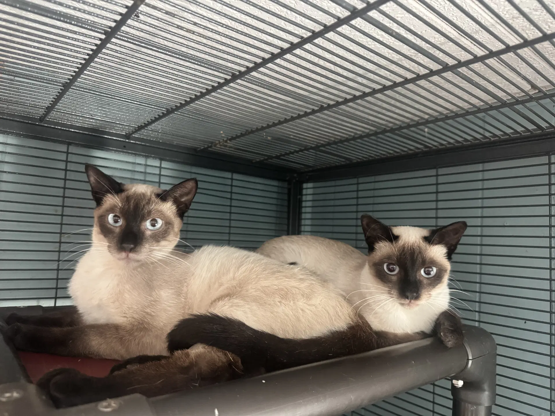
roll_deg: -3.1
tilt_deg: +5.2
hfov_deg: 71.6
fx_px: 385
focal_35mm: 24
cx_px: 278
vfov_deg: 56.8
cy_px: 208
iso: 800
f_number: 1.78
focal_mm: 6.76
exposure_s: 1/43
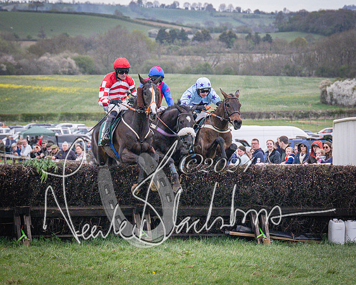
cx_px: 269
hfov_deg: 7.3
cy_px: 184
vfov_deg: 5.9
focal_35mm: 264
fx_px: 2780
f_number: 5
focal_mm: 98
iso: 1600
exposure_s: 1/1250
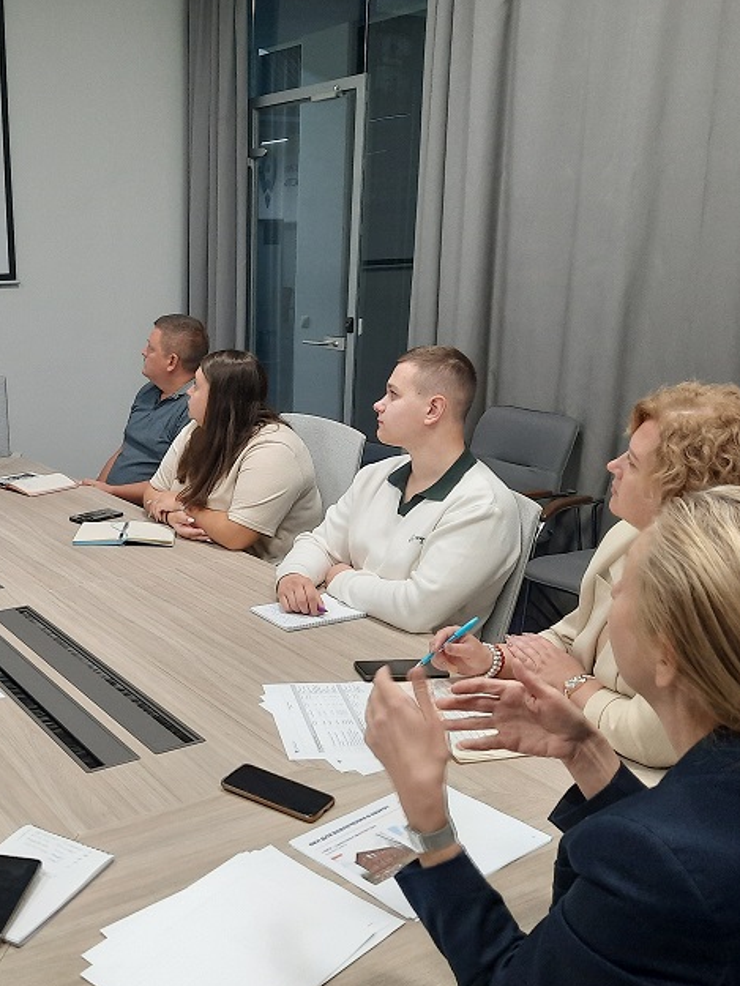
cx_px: 110
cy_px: 502
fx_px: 1026
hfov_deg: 37.7
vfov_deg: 51.3
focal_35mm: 36
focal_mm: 4.6
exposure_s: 1/50
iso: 250
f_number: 2
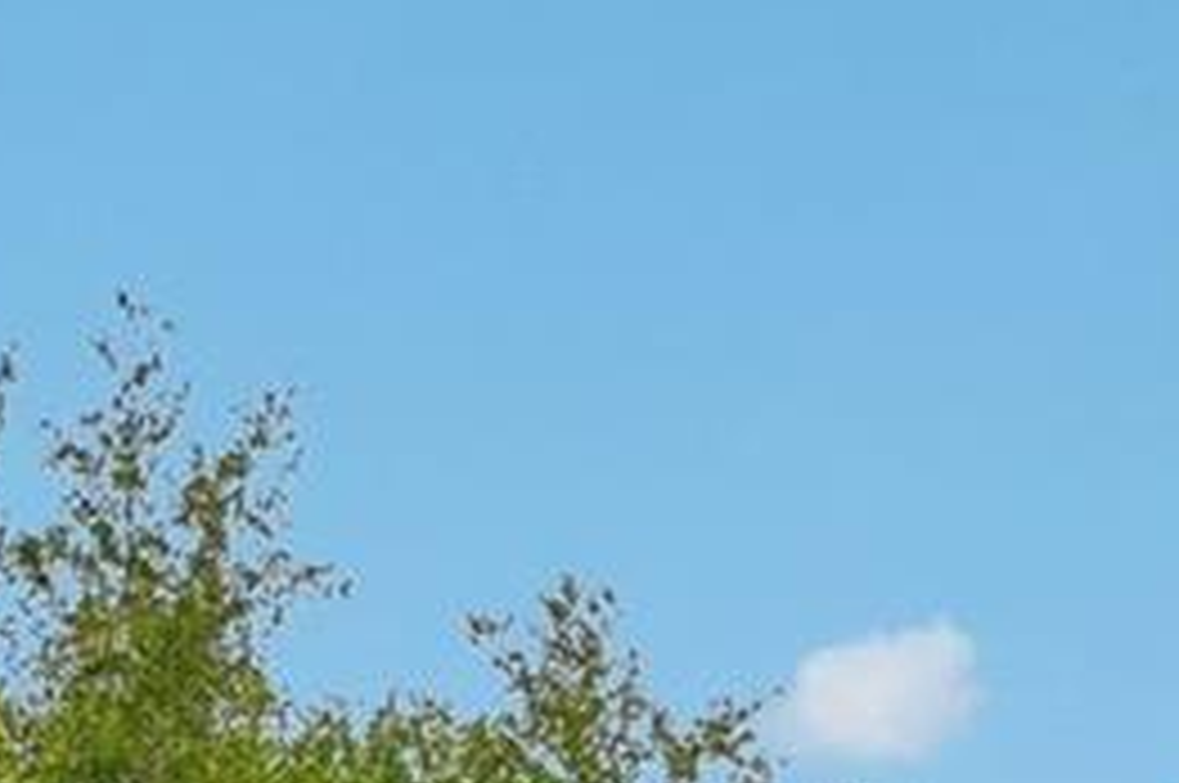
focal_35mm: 104
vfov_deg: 11.0
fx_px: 3402
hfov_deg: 19.1
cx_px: 4
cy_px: 1917
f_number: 18
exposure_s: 1/30
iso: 125
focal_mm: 17
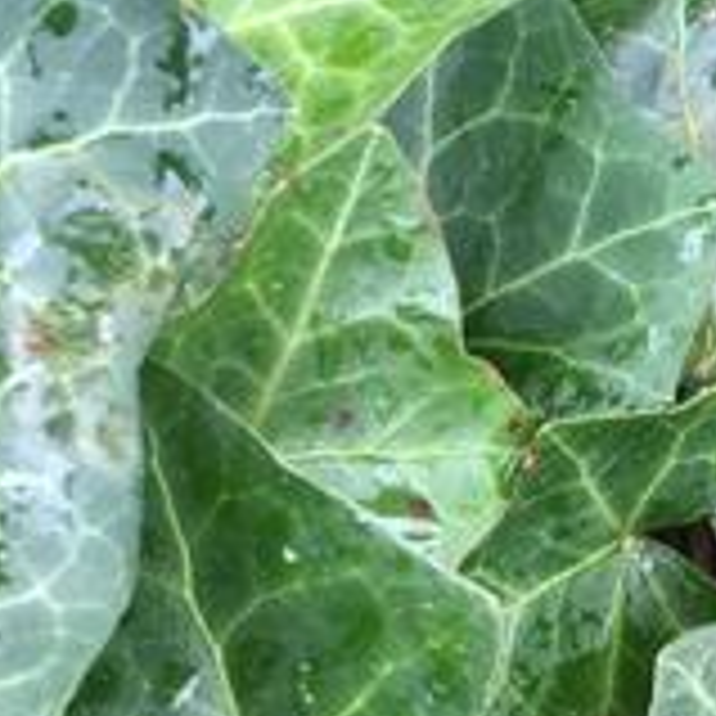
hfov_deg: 15.4
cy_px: 851
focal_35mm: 113
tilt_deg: -73.1
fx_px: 2644
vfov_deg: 14.9
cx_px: 498
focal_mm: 4.15
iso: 40
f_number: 2.2
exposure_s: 1/120
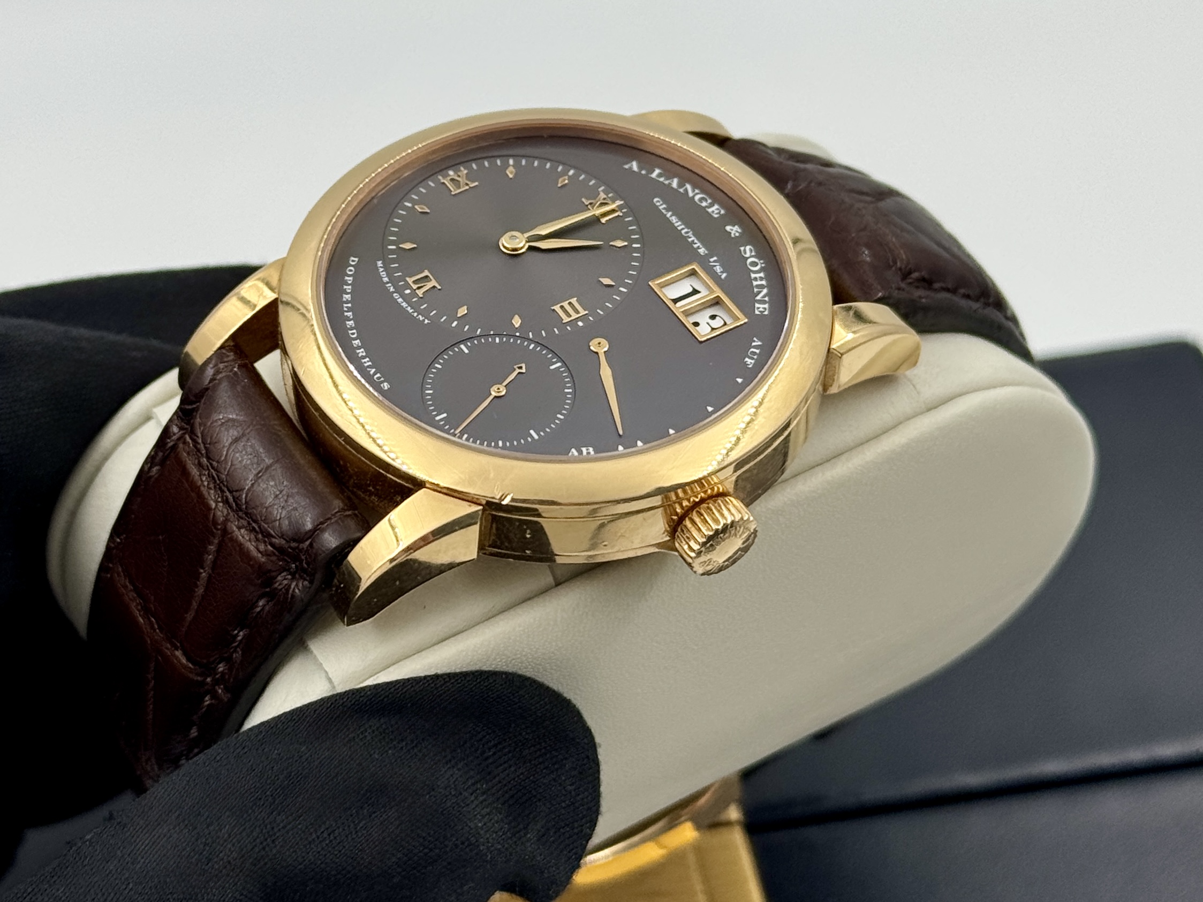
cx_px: 602
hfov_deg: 39.7
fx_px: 1668
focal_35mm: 48
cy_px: 451
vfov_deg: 30.3
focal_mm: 6.76
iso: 64
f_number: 1.78
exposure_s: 1/457
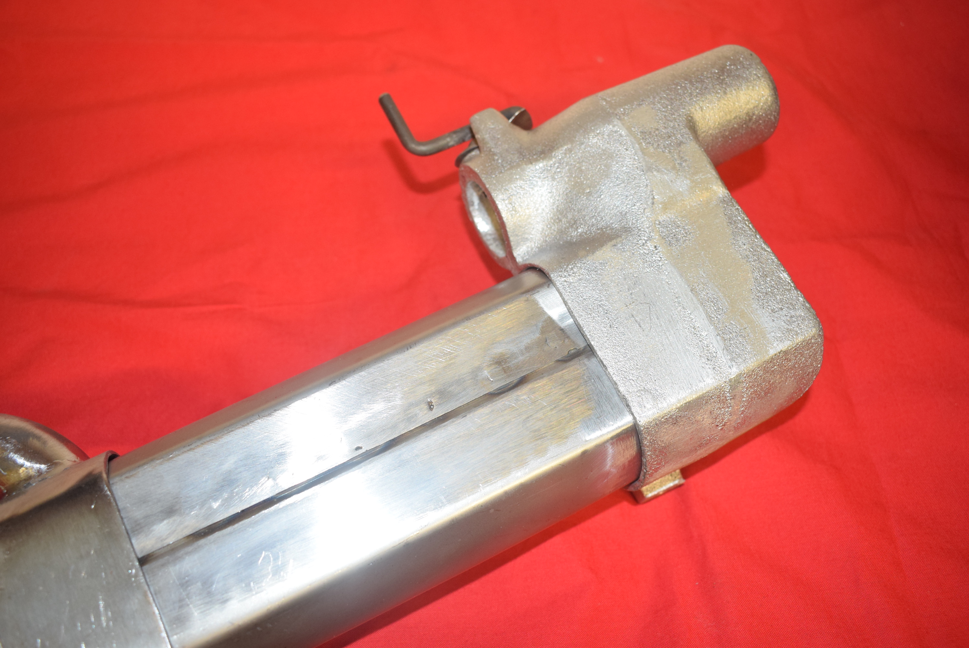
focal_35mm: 33
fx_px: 889
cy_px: 324
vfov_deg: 40.0
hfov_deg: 57.2
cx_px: 484
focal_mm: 22
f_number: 5
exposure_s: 1/40
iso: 800
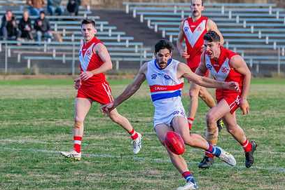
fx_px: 4526
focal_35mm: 572
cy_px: 126
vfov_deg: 2.4
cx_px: 147
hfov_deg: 3.6
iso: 1800
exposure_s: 1/1600
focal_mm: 250
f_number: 5.6
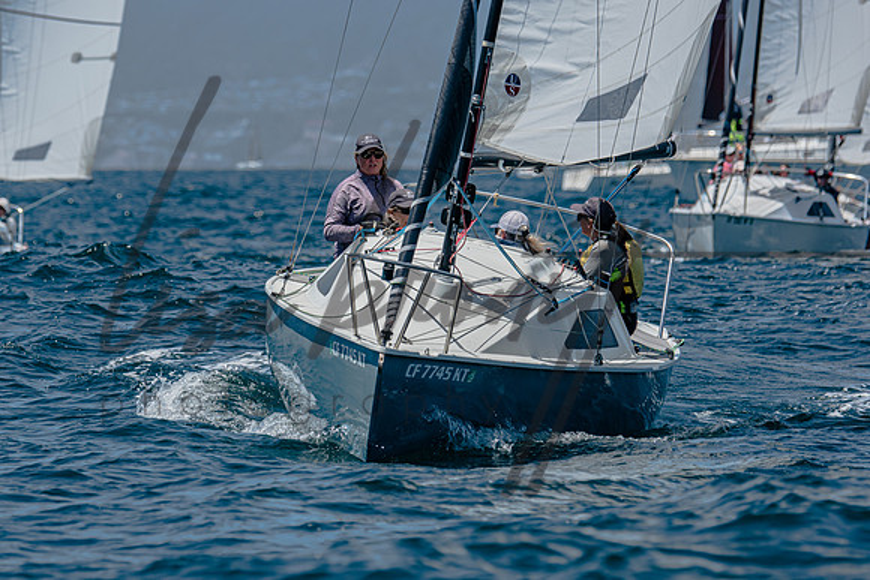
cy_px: 290
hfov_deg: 5.0
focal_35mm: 415
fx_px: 10025
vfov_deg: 3.3
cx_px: 435
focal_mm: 270
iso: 200
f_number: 5.6
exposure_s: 1/2000
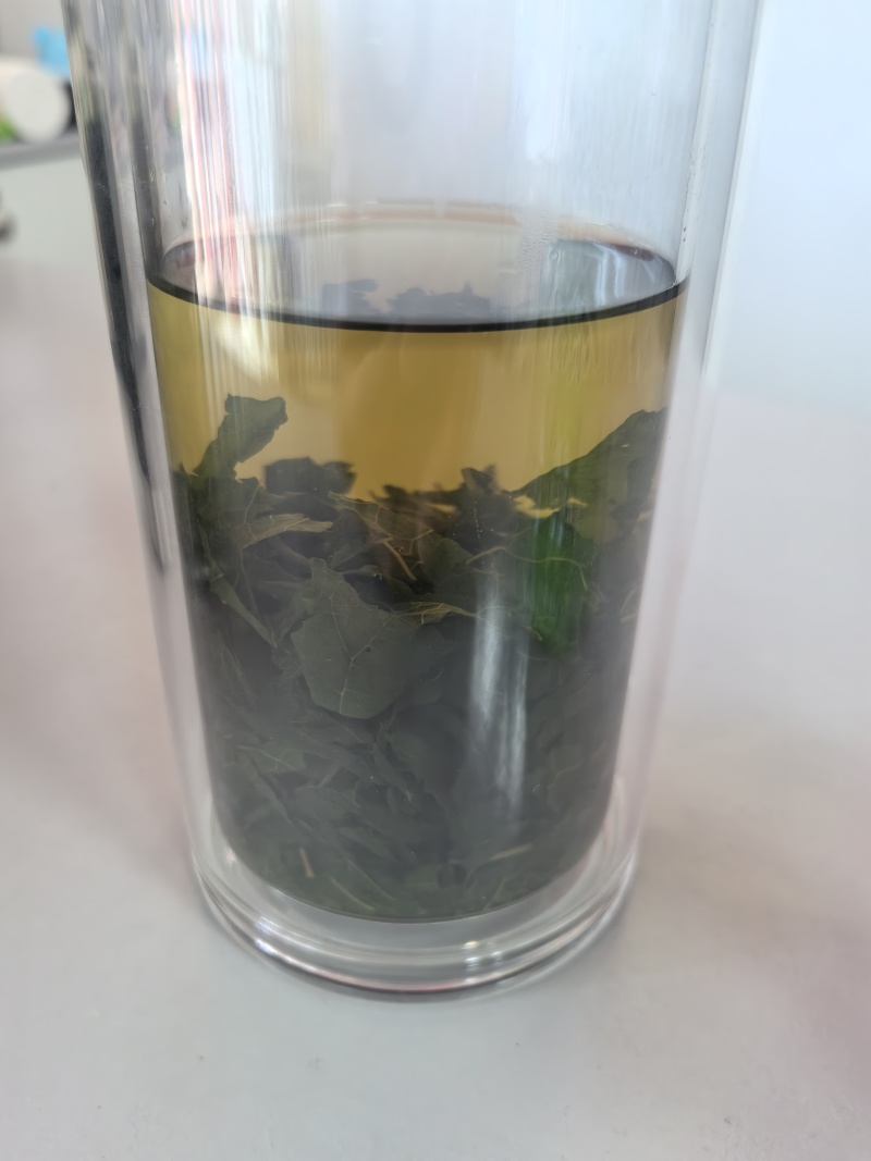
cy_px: 580
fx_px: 906
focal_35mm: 27
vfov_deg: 65.3
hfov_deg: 51.3
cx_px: 436
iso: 200
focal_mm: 5.75
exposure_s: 1/100
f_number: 2
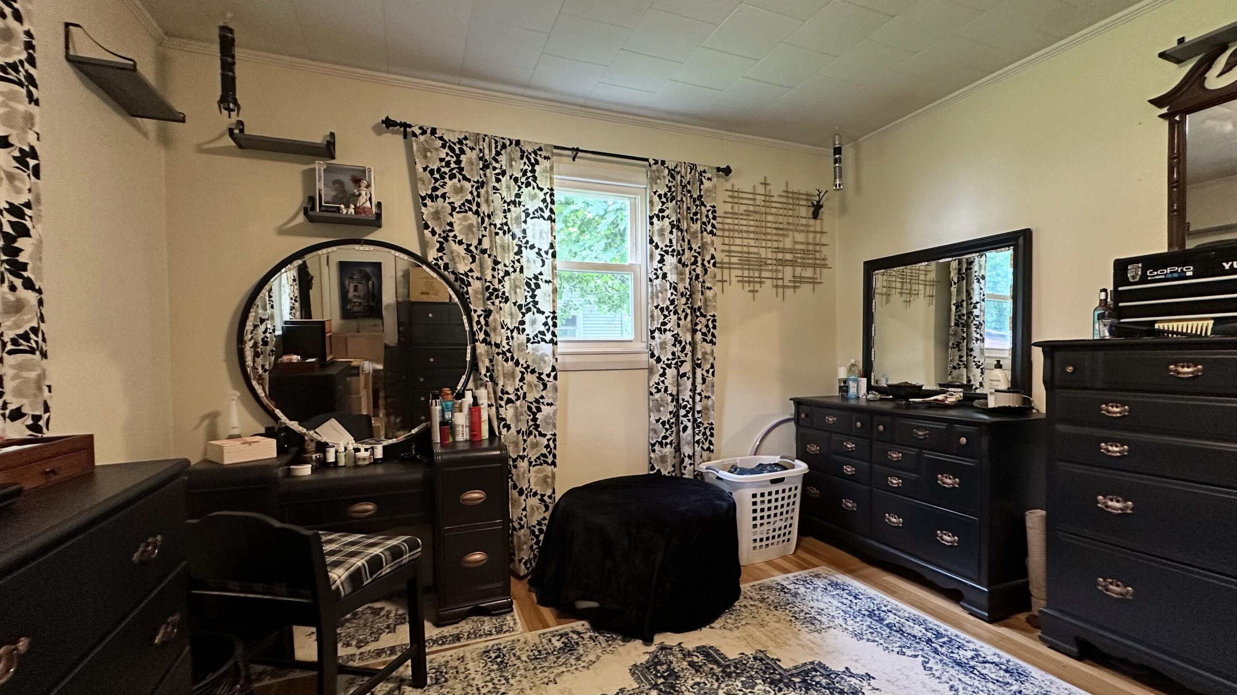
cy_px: 365
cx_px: 647
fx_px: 558
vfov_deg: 63.9
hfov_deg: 95.9
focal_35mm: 17
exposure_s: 1/60
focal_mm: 2.22
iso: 500
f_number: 2.2
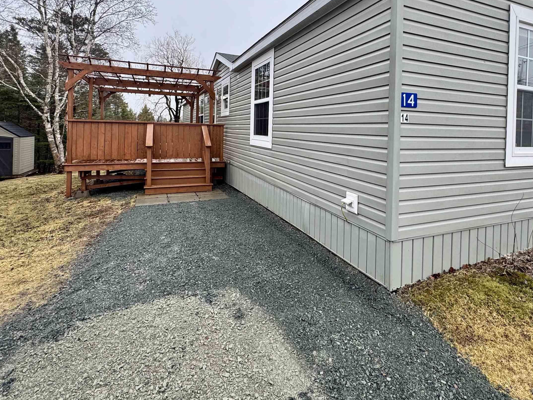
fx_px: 308
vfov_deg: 64.2
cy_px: 132
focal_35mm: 20
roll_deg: -1.3
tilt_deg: -0.3
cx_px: 290
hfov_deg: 81.6
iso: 40
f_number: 2.2
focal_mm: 2.22
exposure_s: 1/186
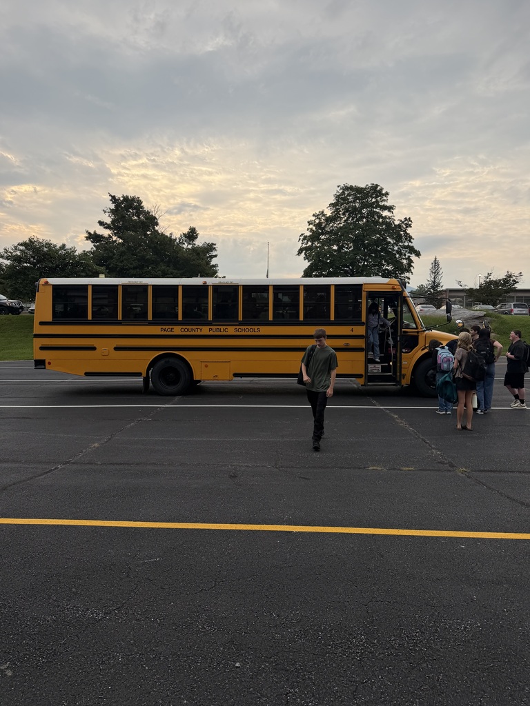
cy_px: 353
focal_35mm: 24
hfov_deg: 56.8
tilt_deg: -3.5
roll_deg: +0.6
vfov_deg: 71.6
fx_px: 490
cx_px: 265
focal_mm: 6.76
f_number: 1.78
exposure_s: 1/920
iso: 80
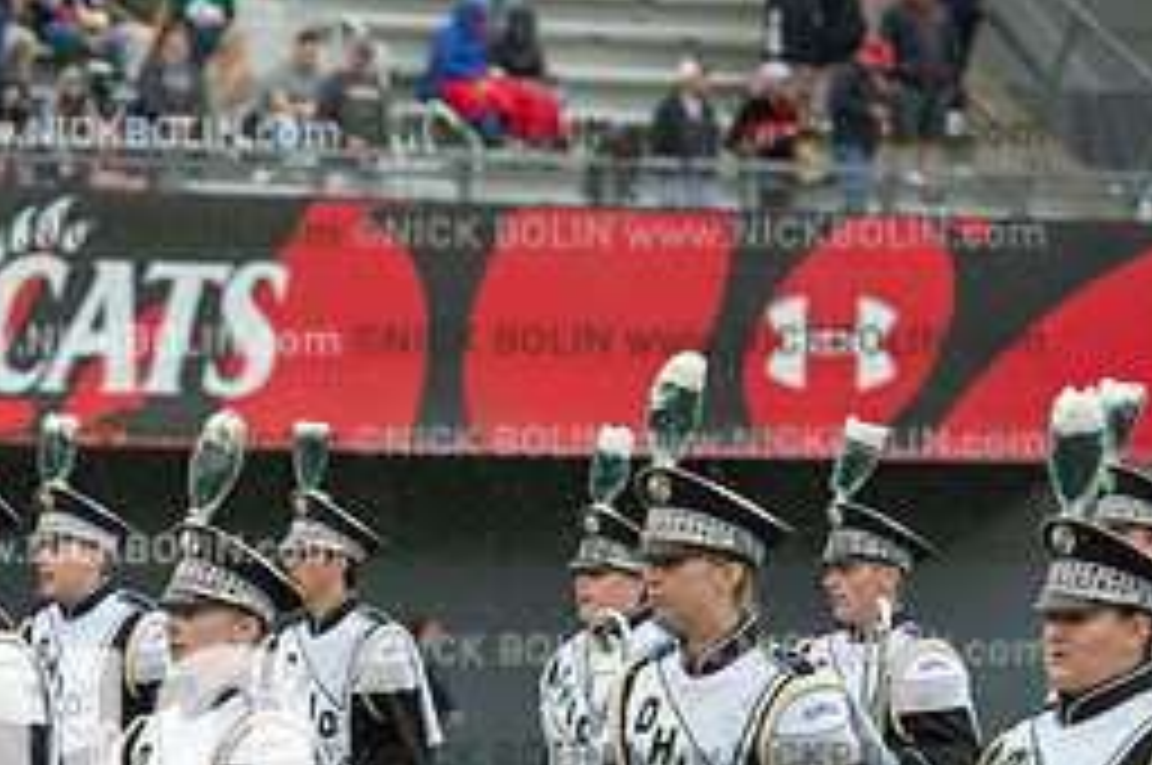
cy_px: 860
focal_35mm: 329
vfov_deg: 4.2
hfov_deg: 6.3
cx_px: -9
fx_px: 10515
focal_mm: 145
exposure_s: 1/500
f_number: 4
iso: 400
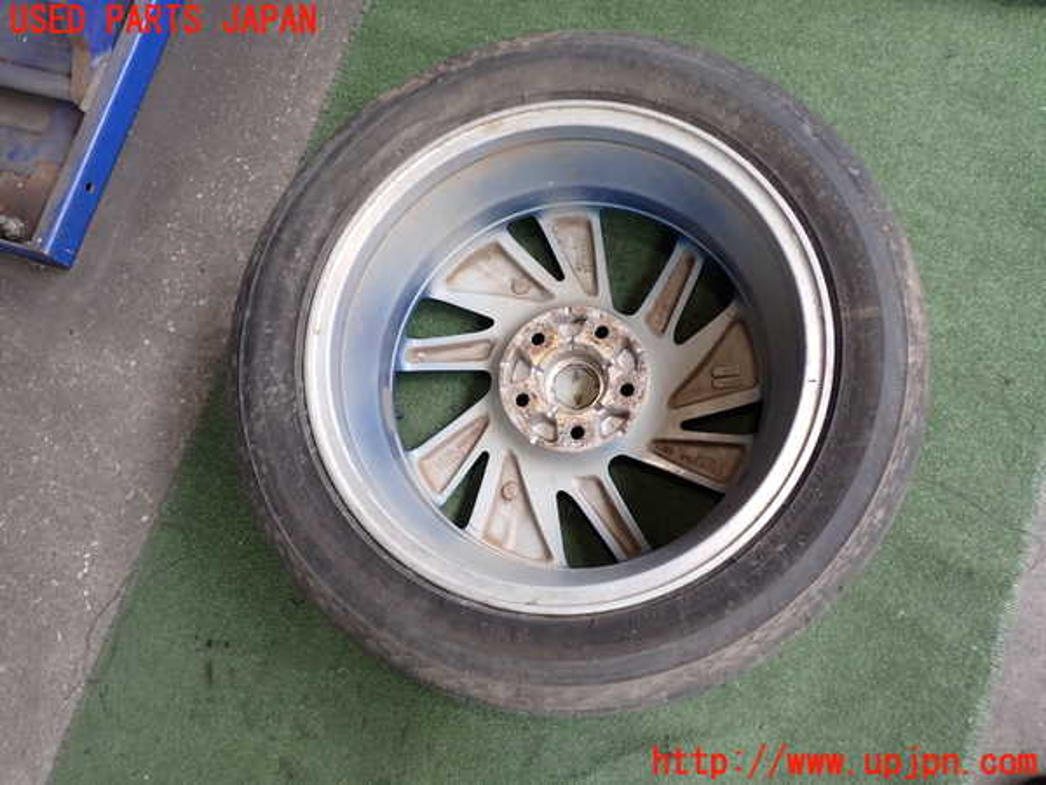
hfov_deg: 60.0
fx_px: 907
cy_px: 392
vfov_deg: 46.8
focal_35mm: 30
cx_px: 523
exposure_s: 1/100
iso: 200
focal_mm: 5.4
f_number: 2.3
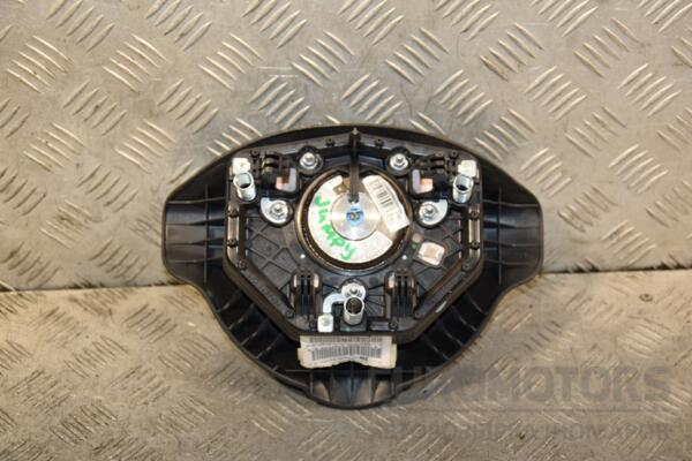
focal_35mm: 72
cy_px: 230
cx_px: 346
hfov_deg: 28.1
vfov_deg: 18.9
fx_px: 1384
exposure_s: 1/200
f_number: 4.8
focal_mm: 48
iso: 800
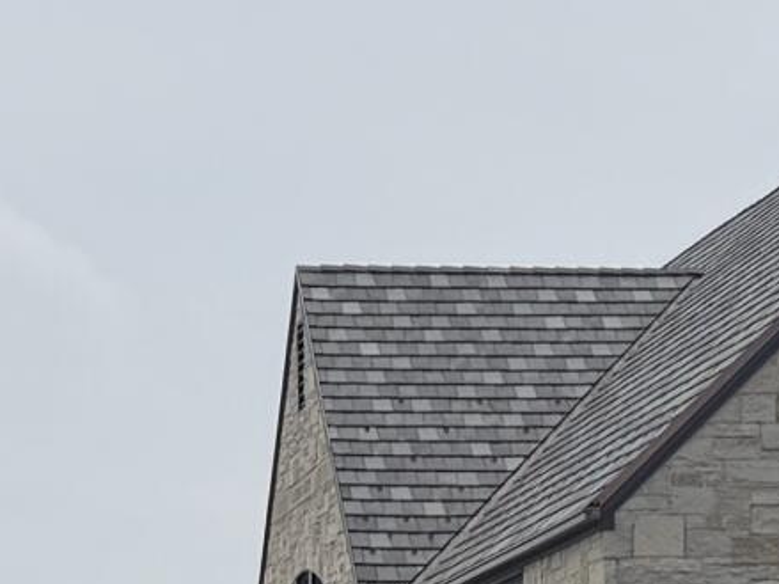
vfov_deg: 9.0
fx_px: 3690
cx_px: -124
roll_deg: +0.3
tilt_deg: +6.7
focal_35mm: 164
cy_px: 547
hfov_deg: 11.8
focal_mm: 6.76
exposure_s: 1/9091
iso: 80
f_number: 1.78
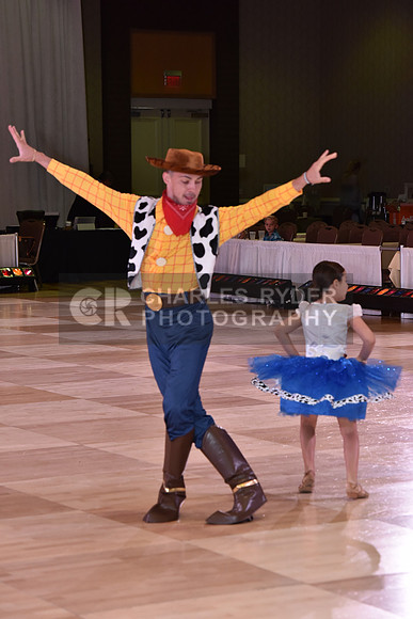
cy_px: 310
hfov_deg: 11.8
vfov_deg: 17.6
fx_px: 1995
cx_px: 206
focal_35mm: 116
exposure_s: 1/250
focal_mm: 116
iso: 1600
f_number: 6.3
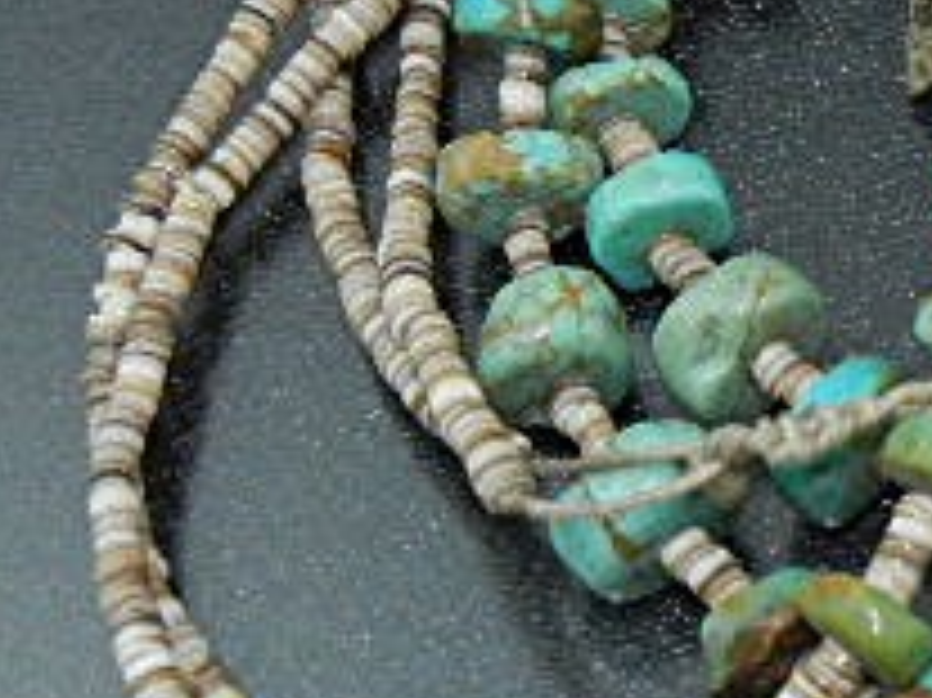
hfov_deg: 17.8
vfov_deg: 14.1
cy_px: 333
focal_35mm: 105
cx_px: 1130
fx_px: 2825
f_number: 7.2
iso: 800
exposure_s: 1/30
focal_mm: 6.2
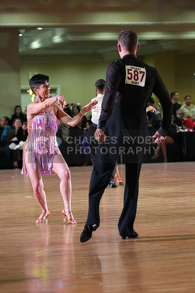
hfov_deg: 8.3
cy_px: 146
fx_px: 1348
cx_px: 98
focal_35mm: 166
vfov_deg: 12.4
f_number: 5
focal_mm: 166
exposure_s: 1/400
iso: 8000
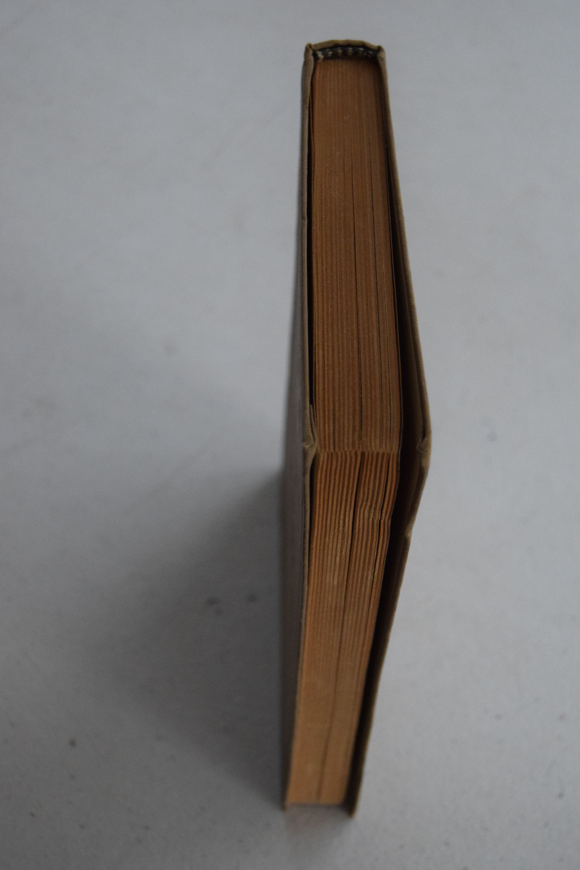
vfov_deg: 28.8
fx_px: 1692
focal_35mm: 70
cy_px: 439
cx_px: 289
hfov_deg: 19.5
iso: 3200
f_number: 5.3
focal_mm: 46
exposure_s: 1/320
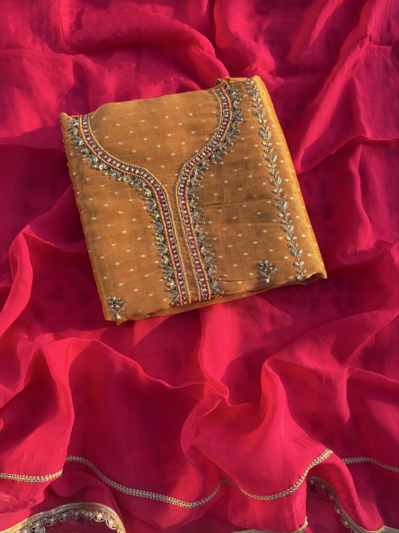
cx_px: 200
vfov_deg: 71.6
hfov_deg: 56.8
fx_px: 369
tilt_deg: -76.3
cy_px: 266
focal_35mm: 24
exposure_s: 1/840
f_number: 1.78
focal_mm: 6.76
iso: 80
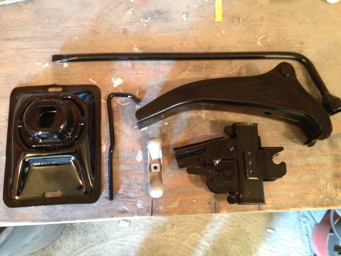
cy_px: 128
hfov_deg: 52.6
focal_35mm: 35
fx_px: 345
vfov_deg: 40.7
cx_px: 170
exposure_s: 1/15
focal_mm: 4.28
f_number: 2.4
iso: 400
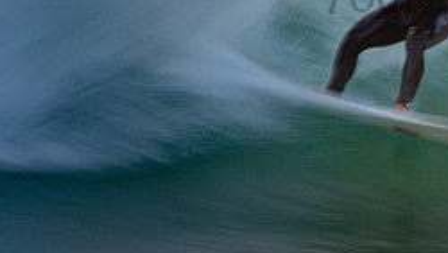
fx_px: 21682
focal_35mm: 1824
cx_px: 505
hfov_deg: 1.2
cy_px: -30
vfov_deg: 0.7
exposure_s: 1/15
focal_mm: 500
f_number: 20
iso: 100
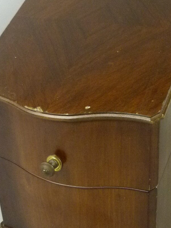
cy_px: 162
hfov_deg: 23.1
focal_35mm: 63
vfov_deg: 30.4
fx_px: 415
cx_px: 123
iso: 400
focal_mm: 4.5
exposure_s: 1/15
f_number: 2.8
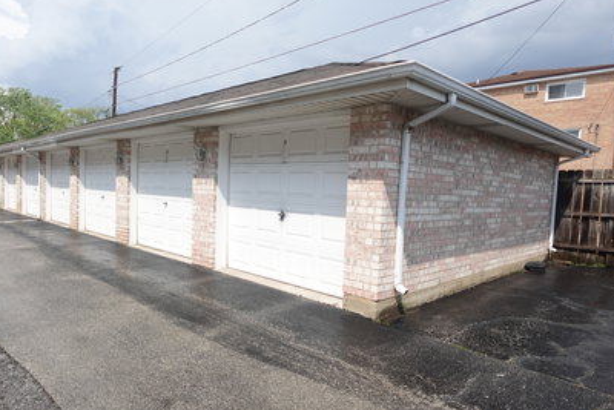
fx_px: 409
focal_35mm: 24
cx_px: 255
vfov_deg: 53.2
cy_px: 212
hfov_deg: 73.2
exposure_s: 1/3200
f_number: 2
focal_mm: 7.6
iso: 125
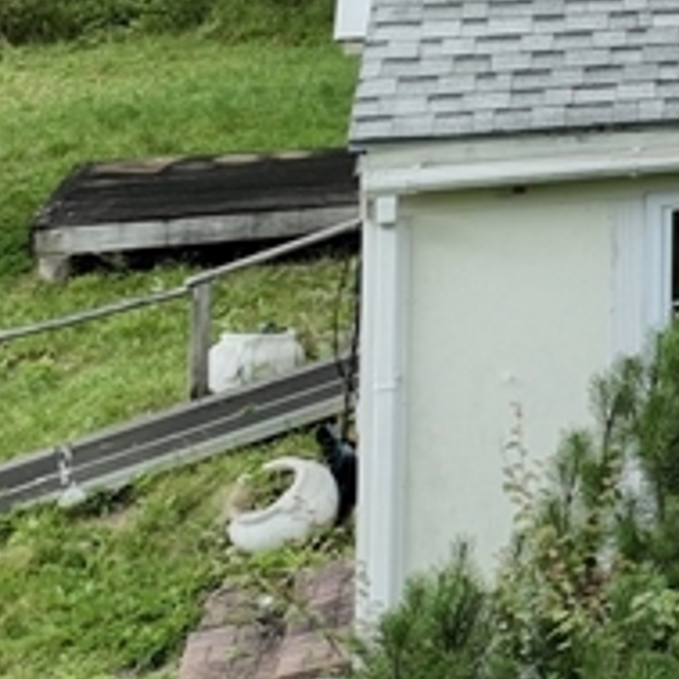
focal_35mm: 115
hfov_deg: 11.6
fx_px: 2552
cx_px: 1771
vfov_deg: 13.9
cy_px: -429
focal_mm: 12.29
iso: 400
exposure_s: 1/1000
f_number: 2.8
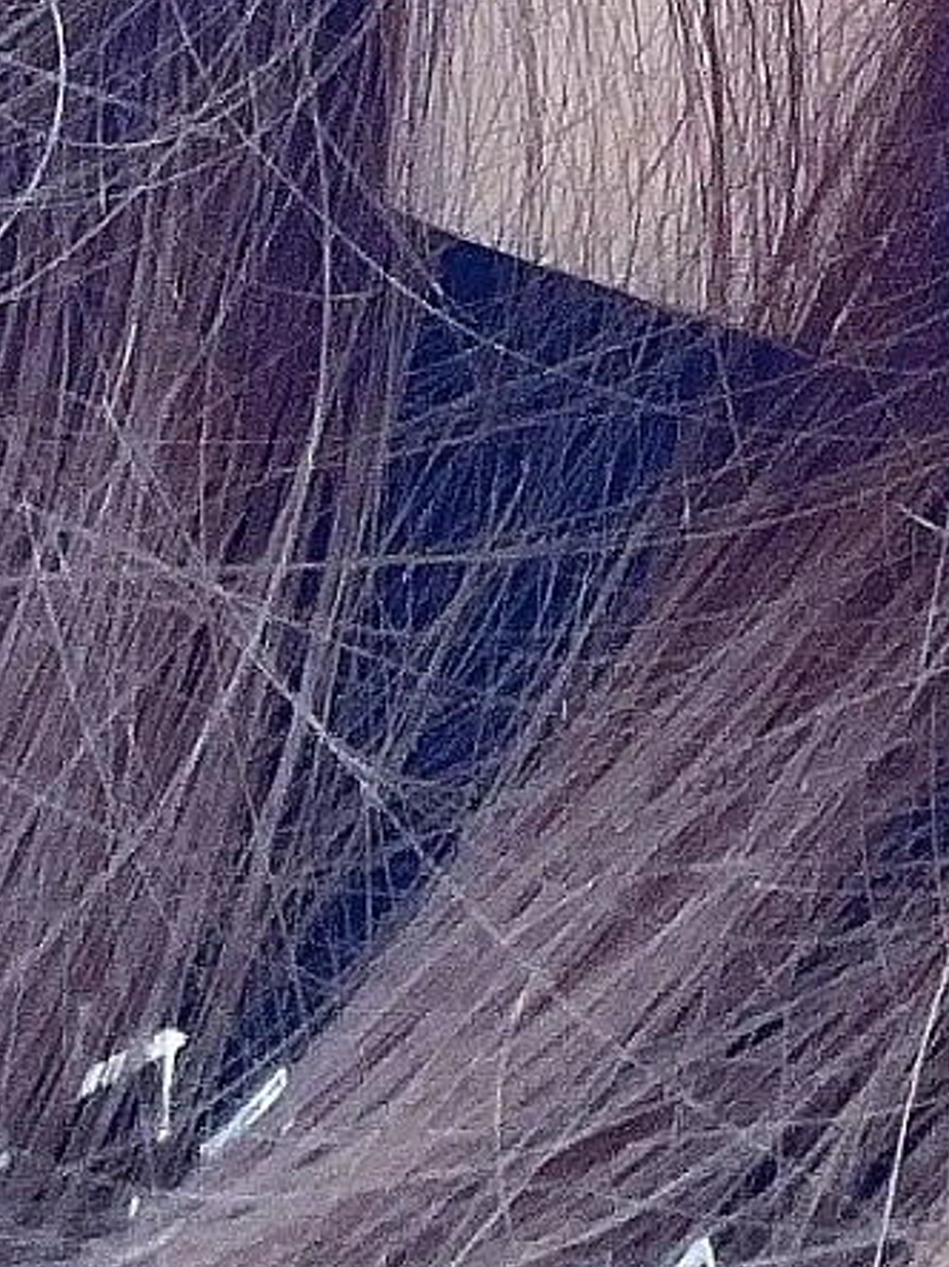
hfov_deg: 11.1
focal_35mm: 133
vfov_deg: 12.4
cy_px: -1573
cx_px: 635
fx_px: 4864
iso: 100
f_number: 2.2
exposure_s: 1/92
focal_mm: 2.71
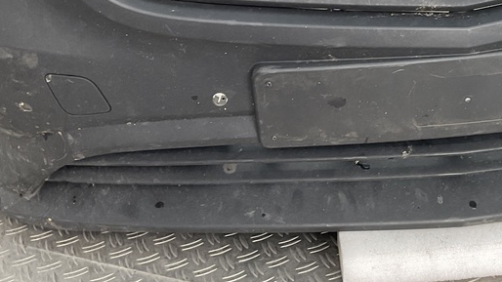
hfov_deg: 33.1
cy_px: 0
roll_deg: +0.8
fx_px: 825
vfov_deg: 18.9
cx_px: 388
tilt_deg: -22.8
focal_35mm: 62
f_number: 1.8
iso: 32
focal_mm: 3
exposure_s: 1/120
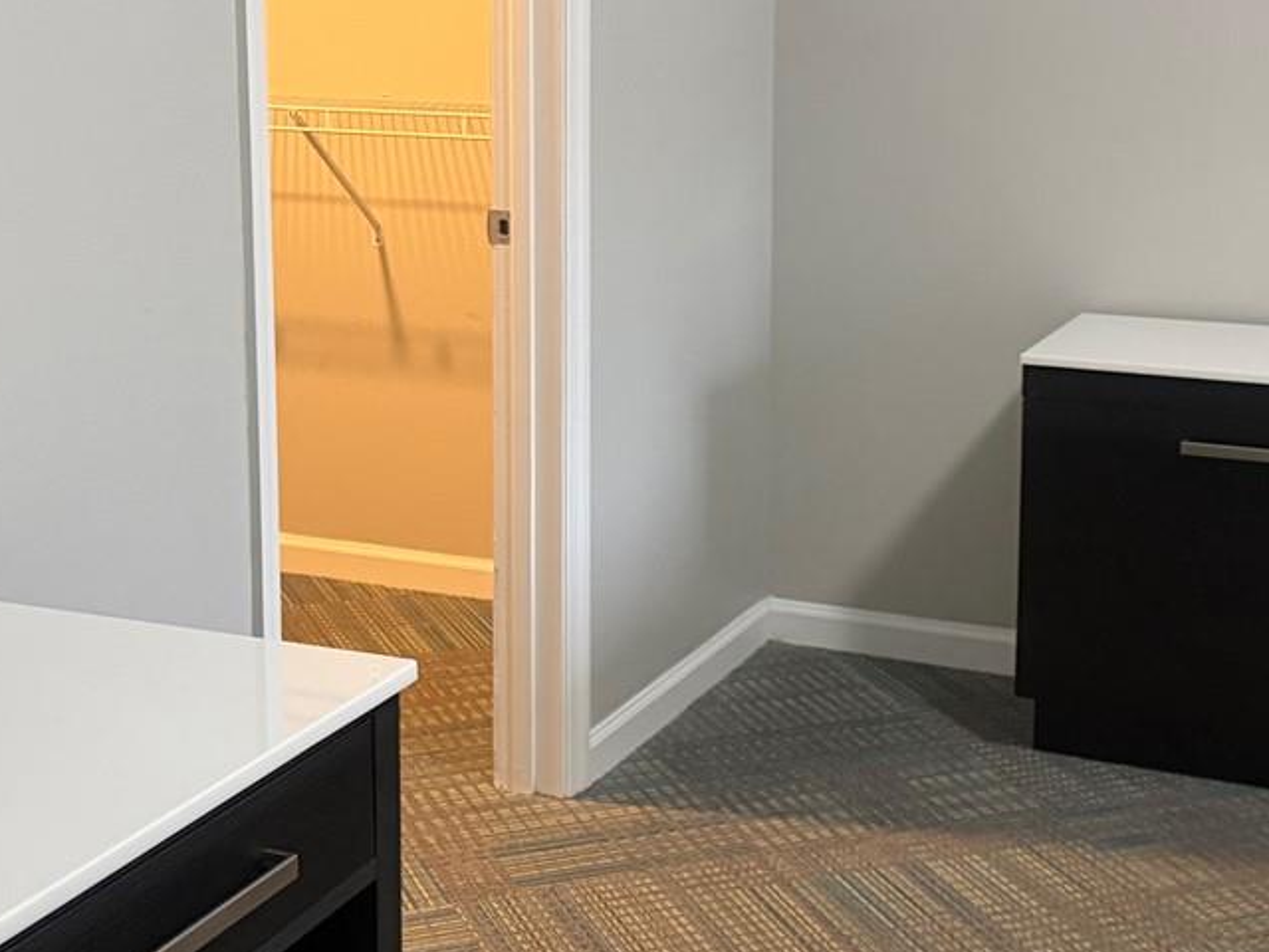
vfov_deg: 24.3
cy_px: 347
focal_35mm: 60
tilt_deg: -10.2
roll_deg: +0.0
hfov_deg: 32.2
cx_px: 636
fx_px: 2200
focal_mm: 6.76
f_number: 1.78
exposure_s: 1/60
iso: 500
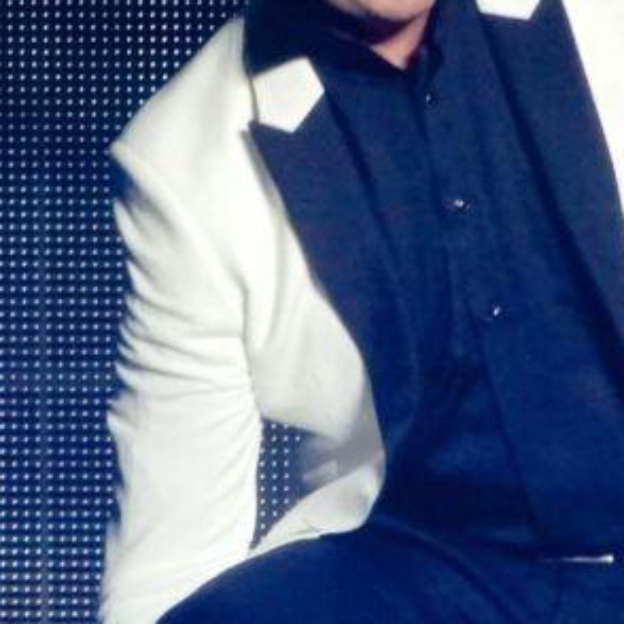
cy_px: 403
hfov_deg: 0.9
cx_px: 458
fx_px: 40769
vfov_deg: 0.9
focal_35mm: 1999
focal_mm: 116
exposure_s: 1/200
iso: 1600
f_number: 6.9
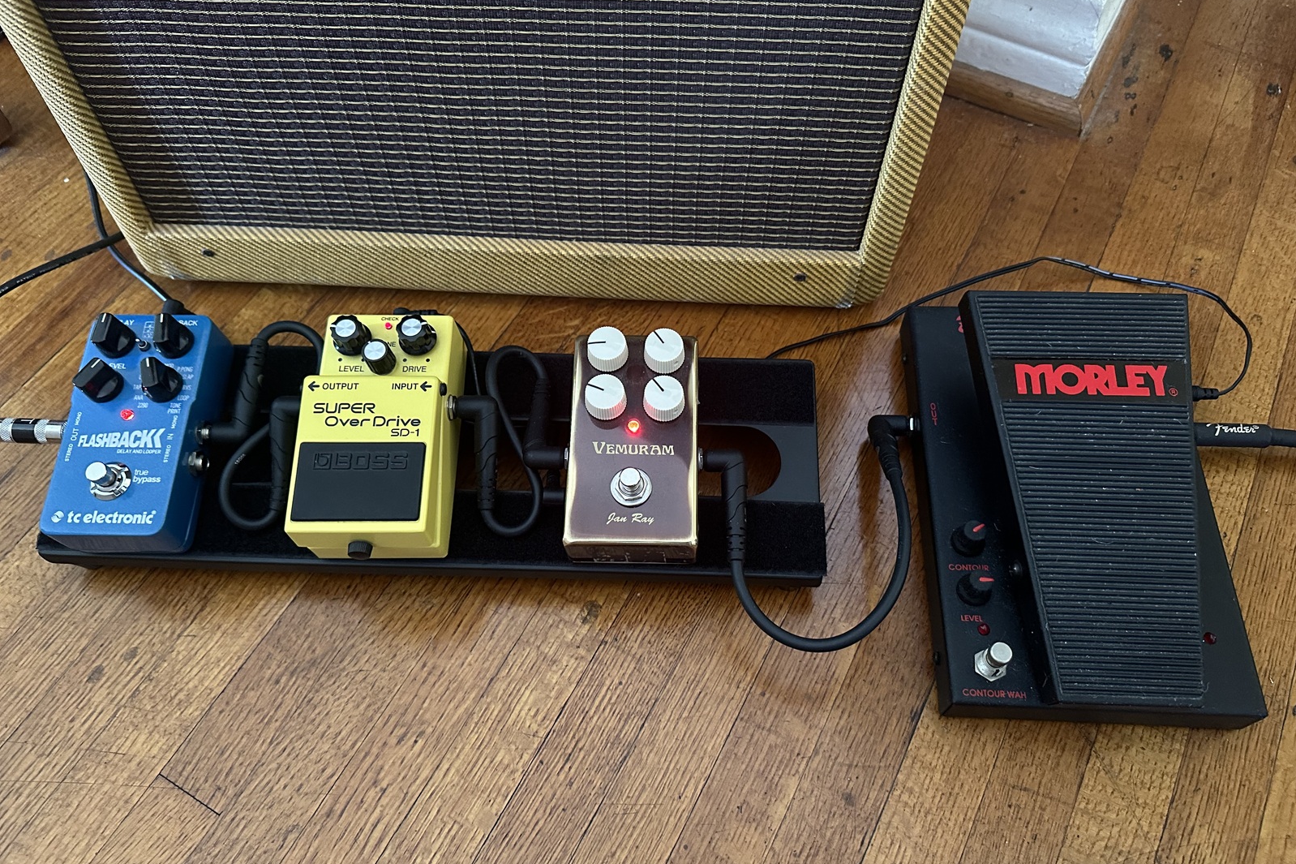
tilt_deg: -60.4
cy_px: 432
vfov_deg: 51.3
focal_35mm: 25
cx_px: 648
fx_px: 900
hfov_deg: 71.5
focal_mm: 6.86
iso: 1000
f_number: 1.78
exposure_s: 1/33
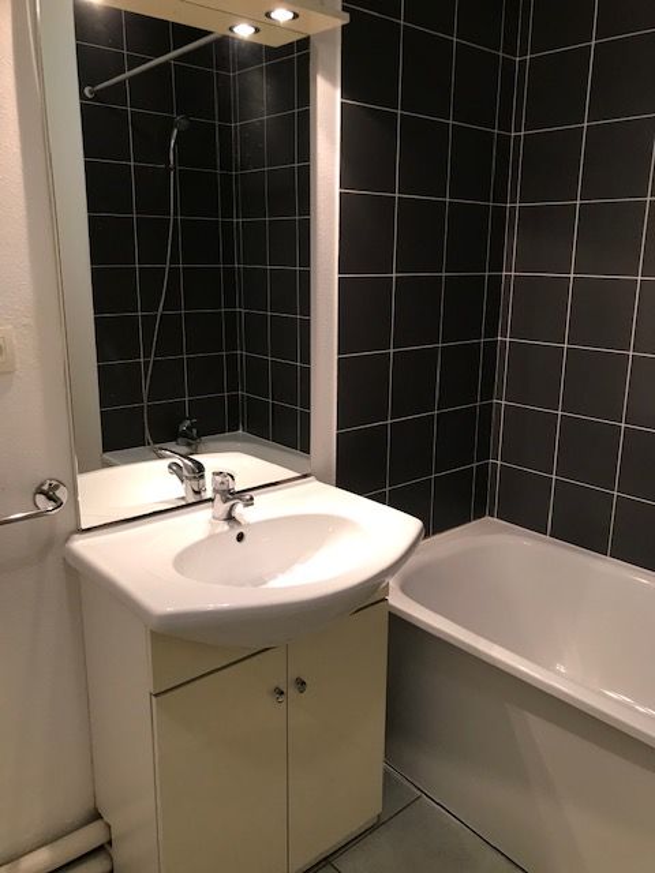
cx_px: 328
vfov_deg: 63.4
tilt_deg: -10.9
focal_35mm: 28
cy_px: 436
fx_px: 706
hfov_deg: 49.7
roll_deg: +1.8
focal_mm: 3.99
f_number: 1.8
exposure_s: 1/20
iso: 40
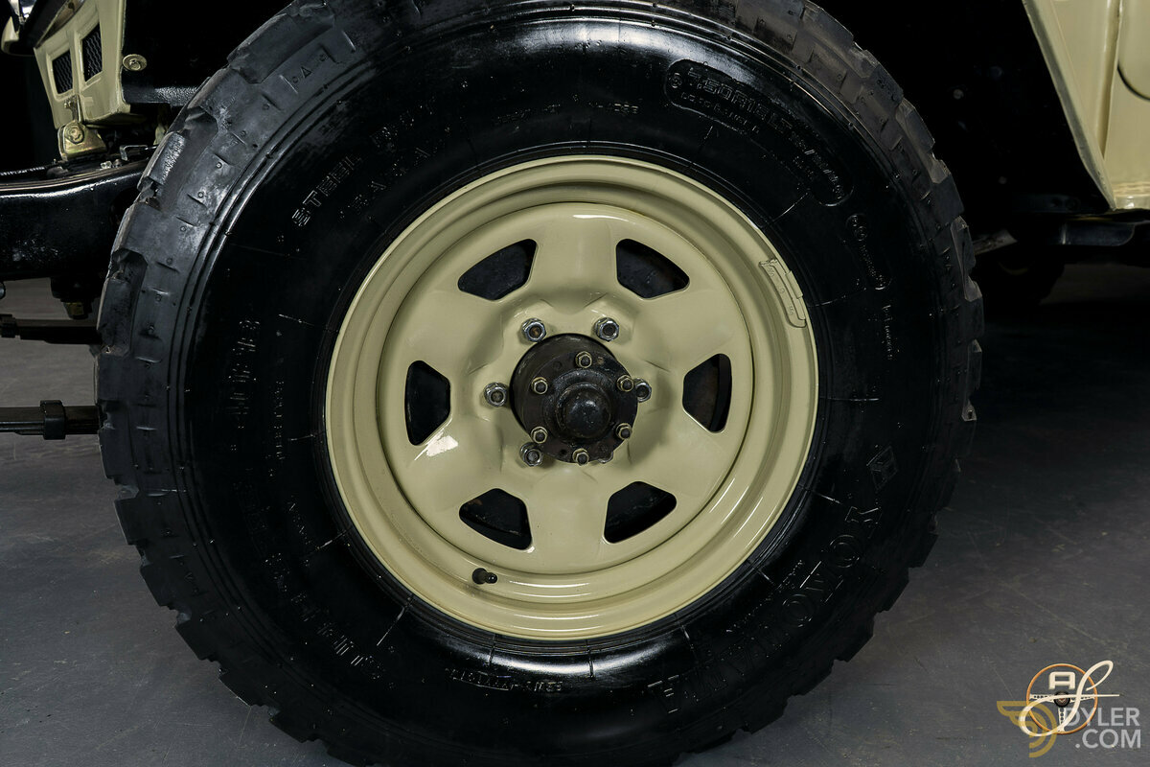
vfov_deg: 46.4
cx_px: 575
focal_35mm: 28
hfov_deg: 65.5
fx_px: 894
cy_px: 384
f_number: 8
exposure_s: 1/3
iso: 250
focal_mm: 28
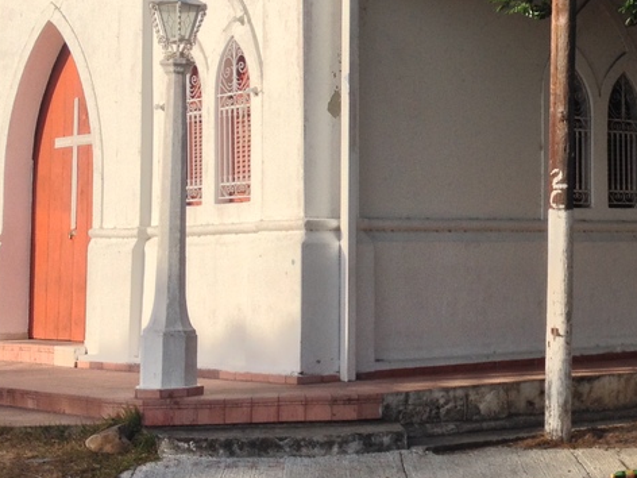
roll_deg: +1.1
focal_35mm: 89
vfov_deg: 16.5
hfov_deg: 21.7
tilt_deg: +1.9
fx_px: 1638
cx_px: 511
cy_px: 104
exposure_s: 1/1672
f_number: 2.4
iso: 50
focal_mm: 4.28
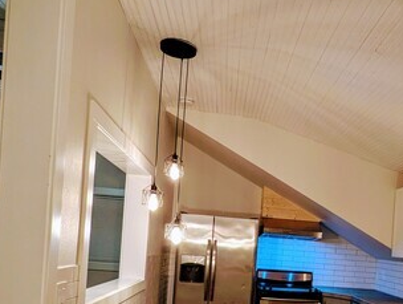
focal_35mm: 35
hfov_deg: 51.3
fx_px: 408
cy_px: 254
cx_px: 278
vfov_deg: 38.9
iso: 125
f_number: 2.2
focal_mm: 2.35
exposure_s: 1/30
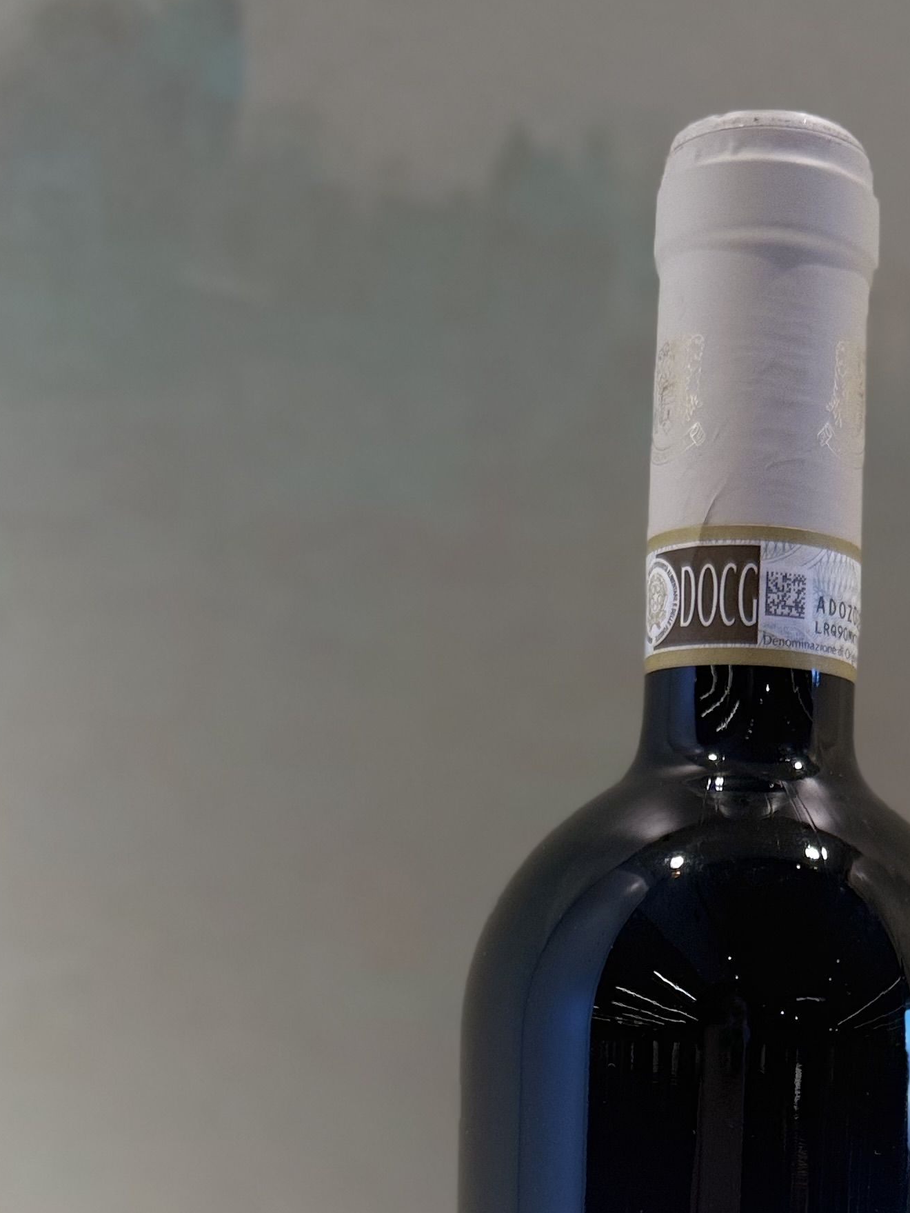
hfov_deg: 26.0
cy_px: 1250
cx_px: 758
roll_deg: -2.7
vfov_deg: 31.9
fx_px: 1927
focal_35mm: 55
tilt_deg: -6.9
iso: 100
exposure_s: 1/100
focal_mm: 6.76
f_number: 1.78
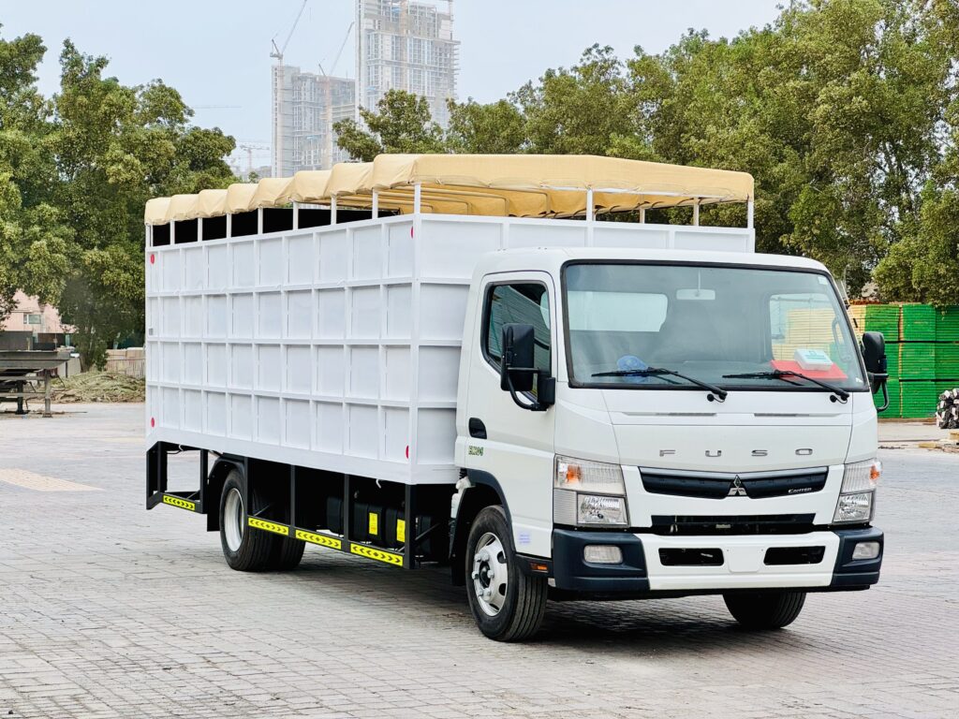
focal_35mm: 77
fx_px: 2133
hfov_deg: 25.3
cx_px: 480
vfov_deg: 19.1
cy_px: 360
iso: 25
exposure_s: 1/356
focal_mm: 9
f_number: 2.8
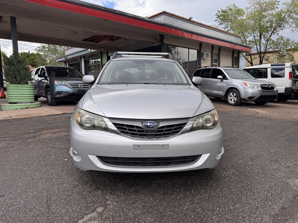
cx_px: 149
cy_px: 112
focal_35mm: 24
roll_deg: -0.2
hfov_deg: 71.6
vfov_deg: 56.8
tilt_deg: -6.9
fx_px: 207
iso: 80
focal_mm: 6.76
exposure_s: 1/1637
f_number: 1.78
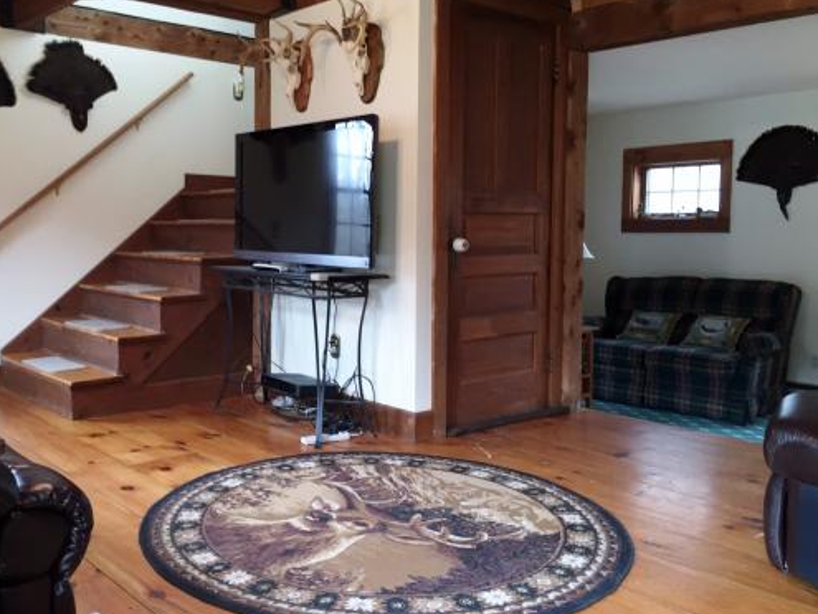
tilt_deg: -4.3
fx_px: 804
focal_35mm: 34
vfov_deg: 41.8
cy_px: 284
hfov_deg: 53.7
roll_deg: +0.0
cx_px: 342
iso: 125
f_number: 2.2
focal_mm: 4.15
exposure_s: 1/30
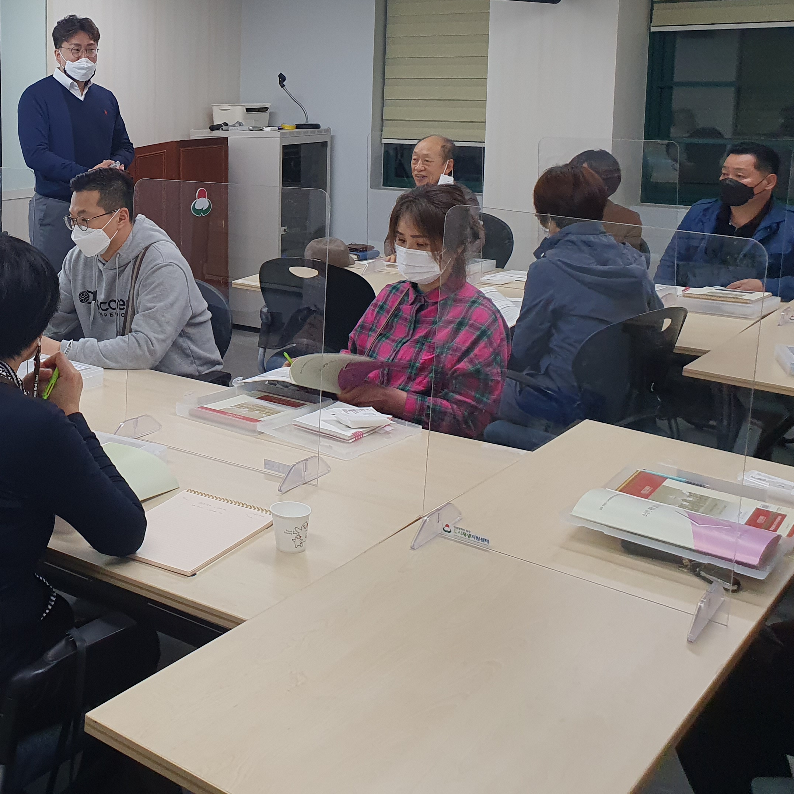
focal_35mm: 43
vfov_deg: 38.5
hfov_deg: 36.9
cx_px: 95
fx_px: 1116
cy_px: 237
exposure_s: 1/120
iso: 100
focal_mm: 4.32
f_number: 2.4
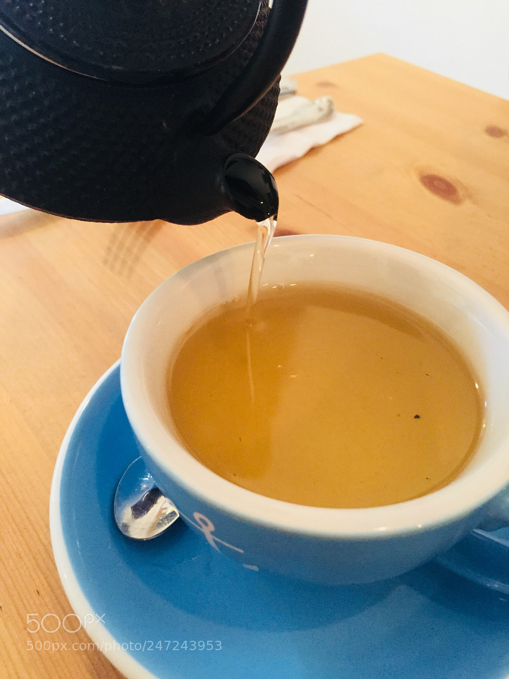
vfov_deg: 61.7
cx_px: 254
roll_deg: -3.1
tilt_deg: -40.9
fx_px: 569
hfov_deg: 48.2
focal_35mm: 29
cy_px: 340
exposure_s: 1/15
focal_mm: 4.15
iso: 250
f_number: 2.2
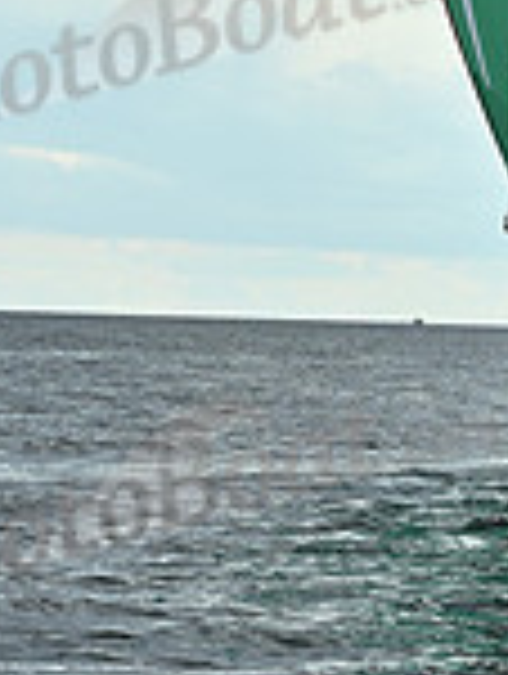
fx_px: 5073
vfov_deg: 7.5
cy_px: -261
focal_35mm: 260
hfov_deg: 5.7
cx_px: 735
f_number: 8
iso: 250
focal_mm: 70
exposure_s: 1/800
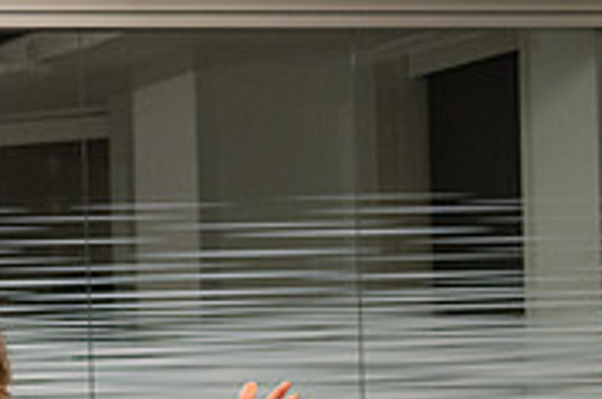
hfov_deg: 11.7
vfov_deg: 7.8
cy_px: 594
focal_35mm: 172
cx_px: -173
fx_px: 2871
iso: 1600
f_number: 4
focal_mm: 46
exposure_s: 1/160
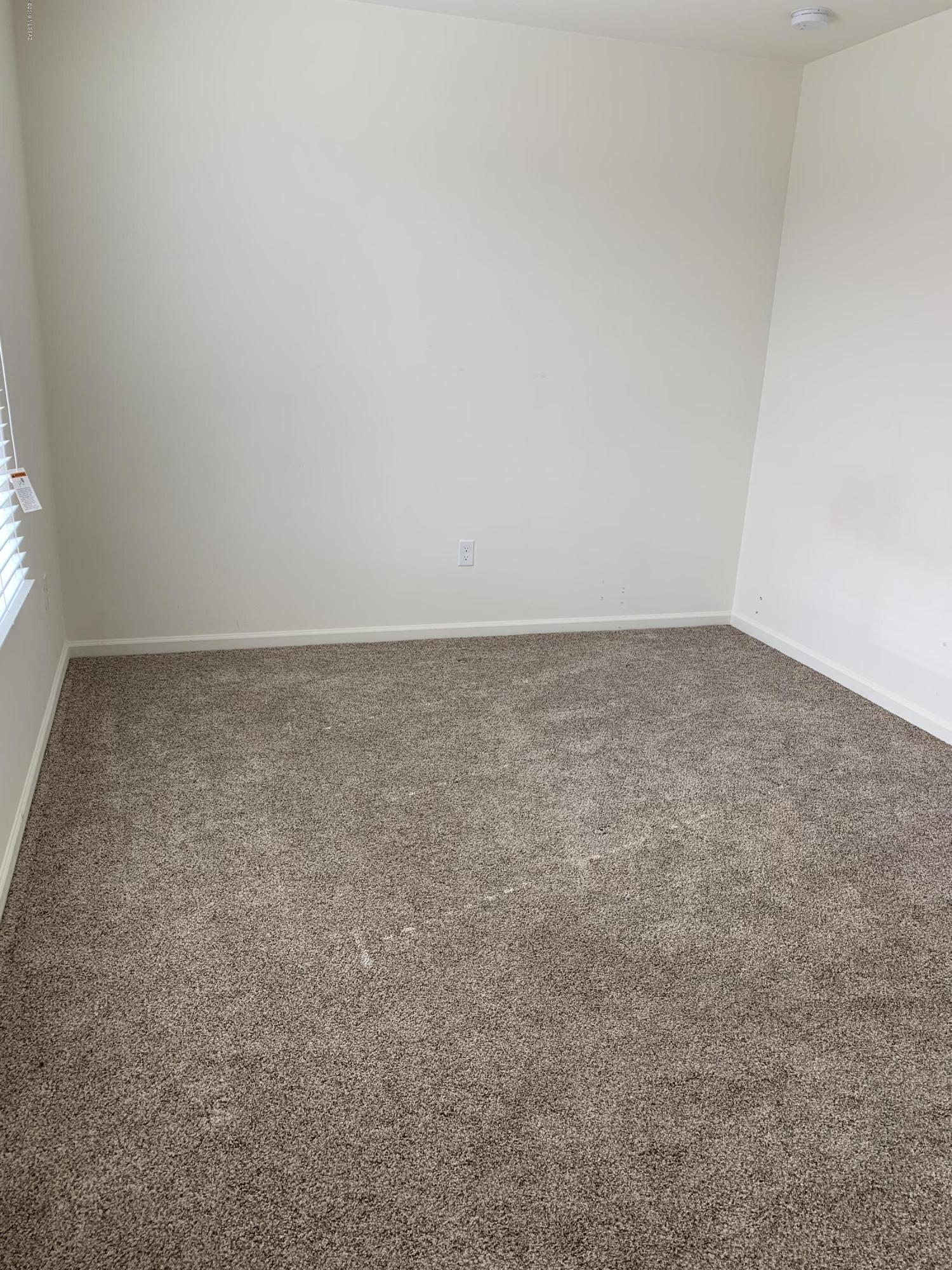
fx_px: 953
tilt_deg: -17.4
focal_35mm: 26
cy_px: 635
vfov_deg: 67.3
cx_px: 476
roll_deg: -2.5
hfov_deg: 53.1
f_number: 1.8
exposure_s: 1/122
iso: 32
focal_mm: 4.25
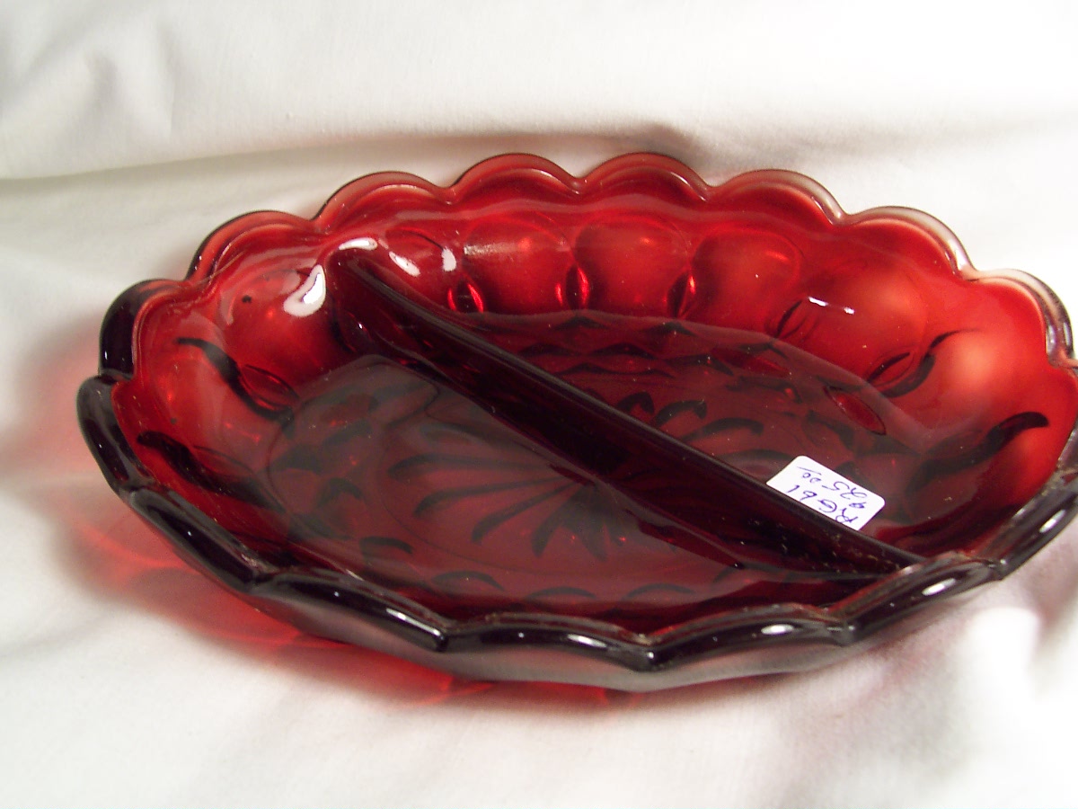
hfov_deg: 50.1
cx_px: 539
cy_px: 404
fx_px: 1152
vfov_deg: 38.7
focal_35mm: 37
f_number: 2.8
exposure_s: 1/60
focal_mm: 5.6
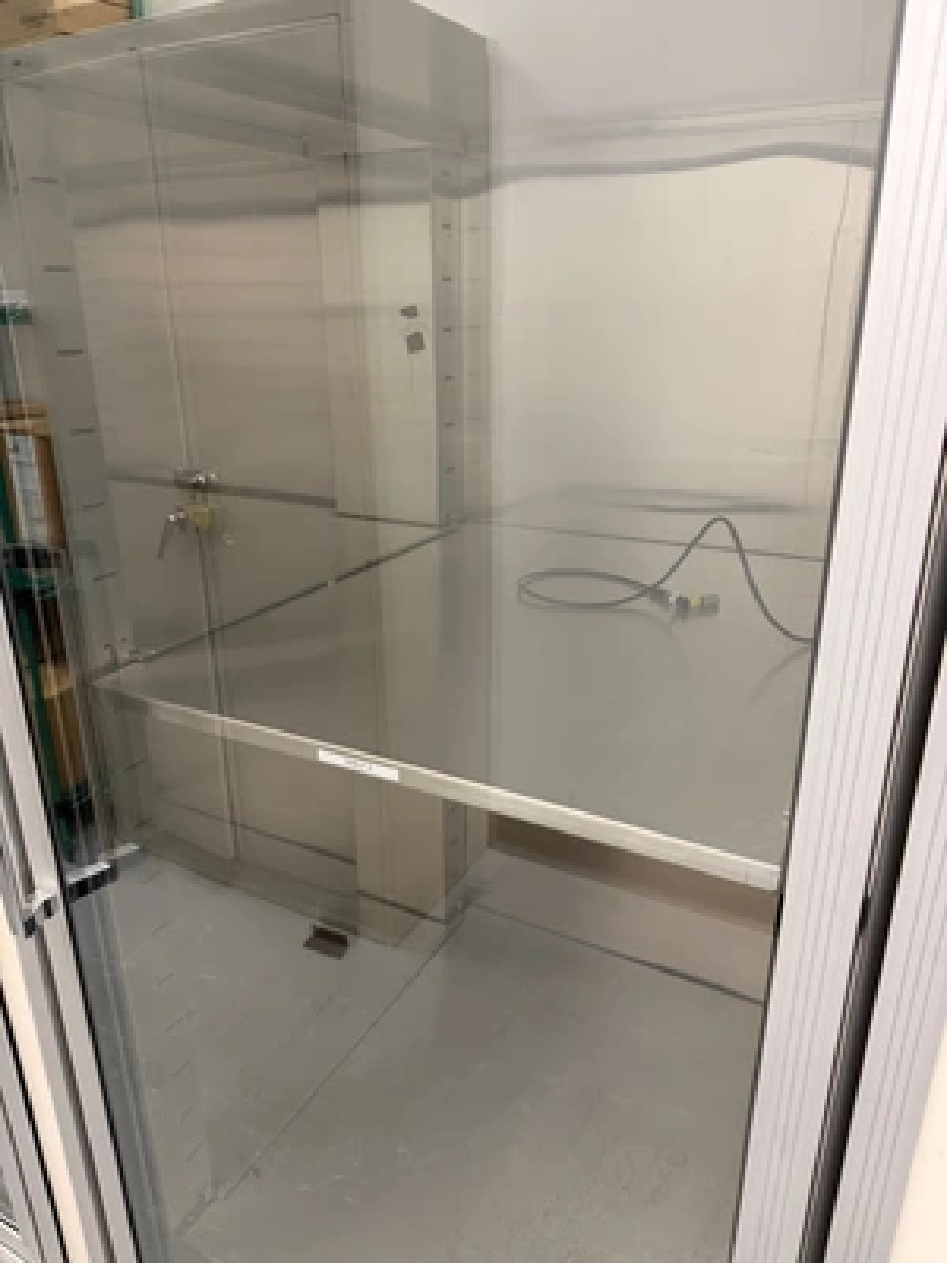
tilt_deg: -20.0
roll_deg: +0.3
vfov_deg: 71.6
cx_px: 474
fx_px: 875
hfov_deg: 56.8
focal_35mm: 24
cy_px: 632
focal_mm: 6.76
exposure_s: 1/60
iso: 400
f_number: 1.78
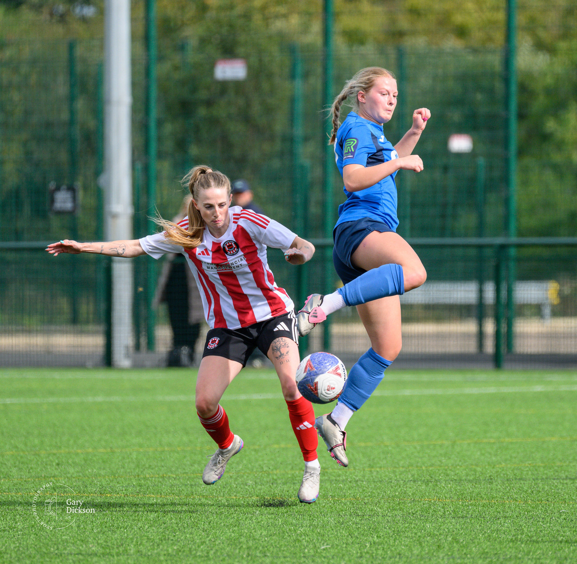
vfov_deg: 3.4
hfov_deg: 3.4
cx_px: 321
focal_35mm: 516
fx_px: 9620
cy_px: 252
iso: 640
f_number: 5.3
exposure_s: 1/1600
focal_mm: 320
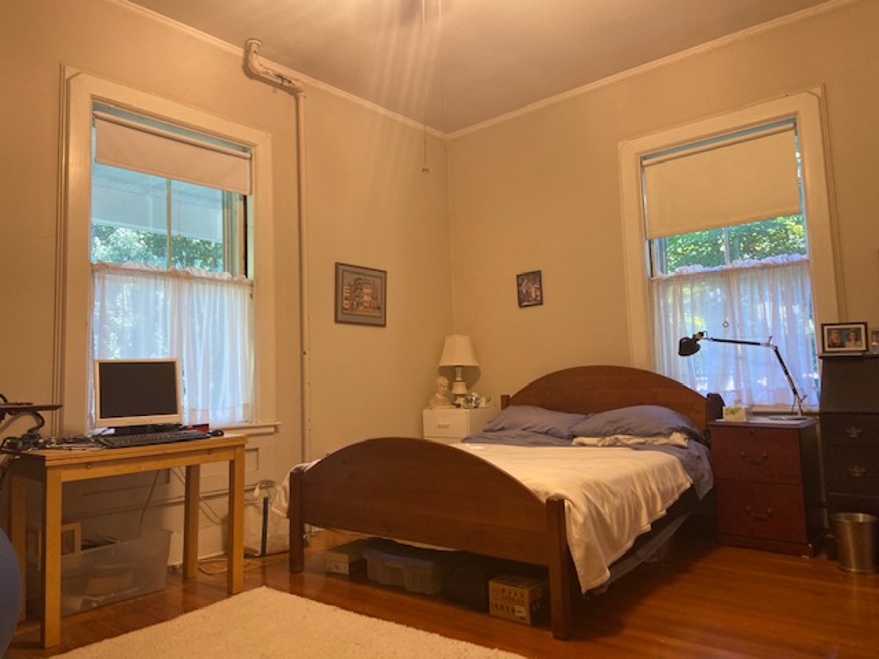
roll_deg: +0.4
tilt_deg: +5.7
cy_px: 330
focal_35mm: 26
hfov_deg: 67.3
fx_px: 660
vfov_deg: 53.1
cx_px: 440
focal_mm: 4.25
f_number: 1.8
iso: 125
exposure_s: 1/60
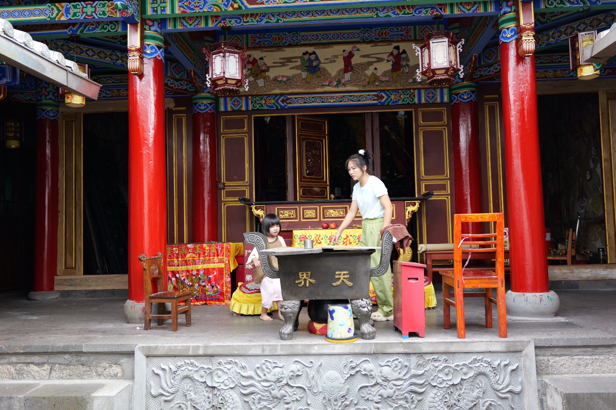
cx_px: 308
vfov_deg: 42.3
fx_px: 530
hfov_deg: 60.3
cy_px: 205
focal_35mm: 31
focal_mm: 31
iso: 125
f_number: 2.8
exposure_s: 1/125
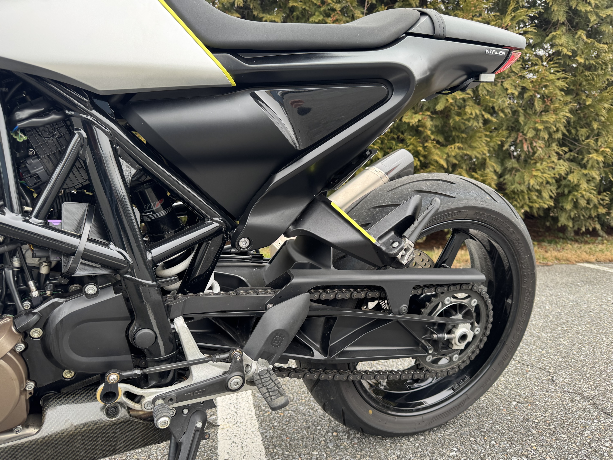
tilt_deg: -7.7
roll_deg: -1.1
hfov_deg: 71.6
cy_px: 230
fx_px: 425
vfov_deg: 56.8
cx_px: 306
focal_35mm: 24
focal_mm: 6.76
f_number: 1.78
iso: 100
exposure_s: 1/121
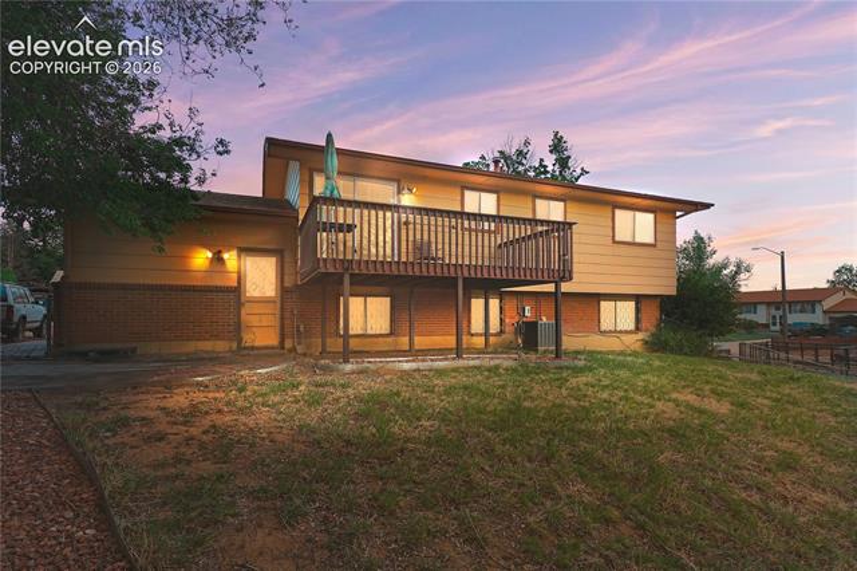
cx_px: 428
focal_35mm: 16
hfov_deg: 95.0
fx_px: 393
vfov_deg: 72.0
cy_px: 286
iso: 200
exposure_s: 1/80
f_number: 8
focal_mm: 11
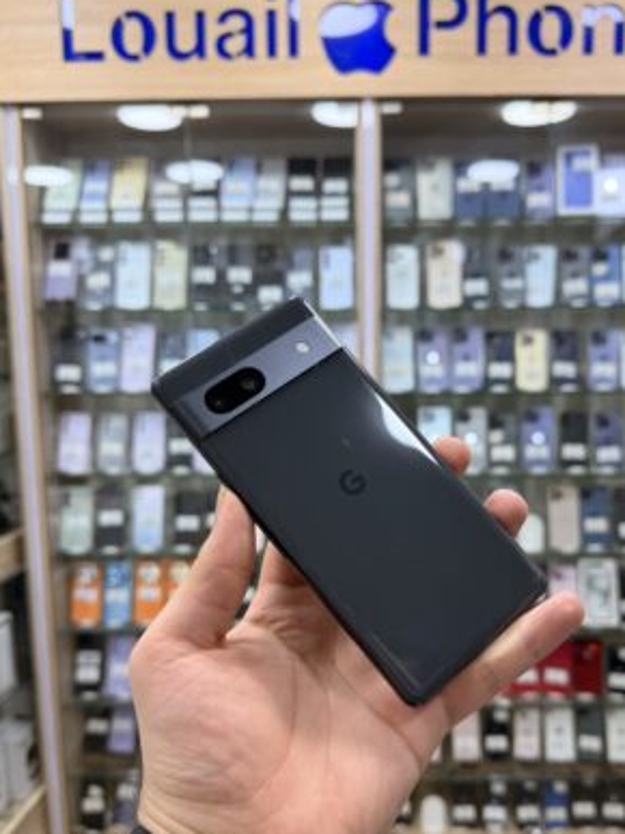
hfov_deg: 45.3
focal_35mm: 31
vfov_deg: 58.0
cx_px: 363
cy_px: 491
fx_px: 747
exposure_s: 1/100
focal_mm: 6.76
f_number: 1.78
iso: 50
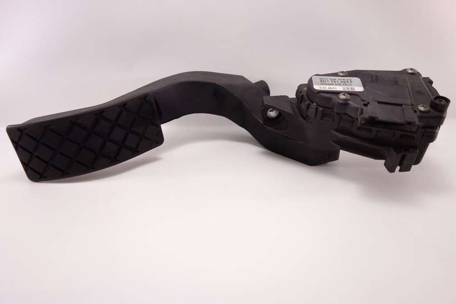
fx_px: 355
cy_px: 152
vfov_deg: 46.4
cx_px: 228
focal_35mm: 28
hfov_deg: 65.5
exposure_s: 1/100
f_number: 2.2
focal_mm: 10.4
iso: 125
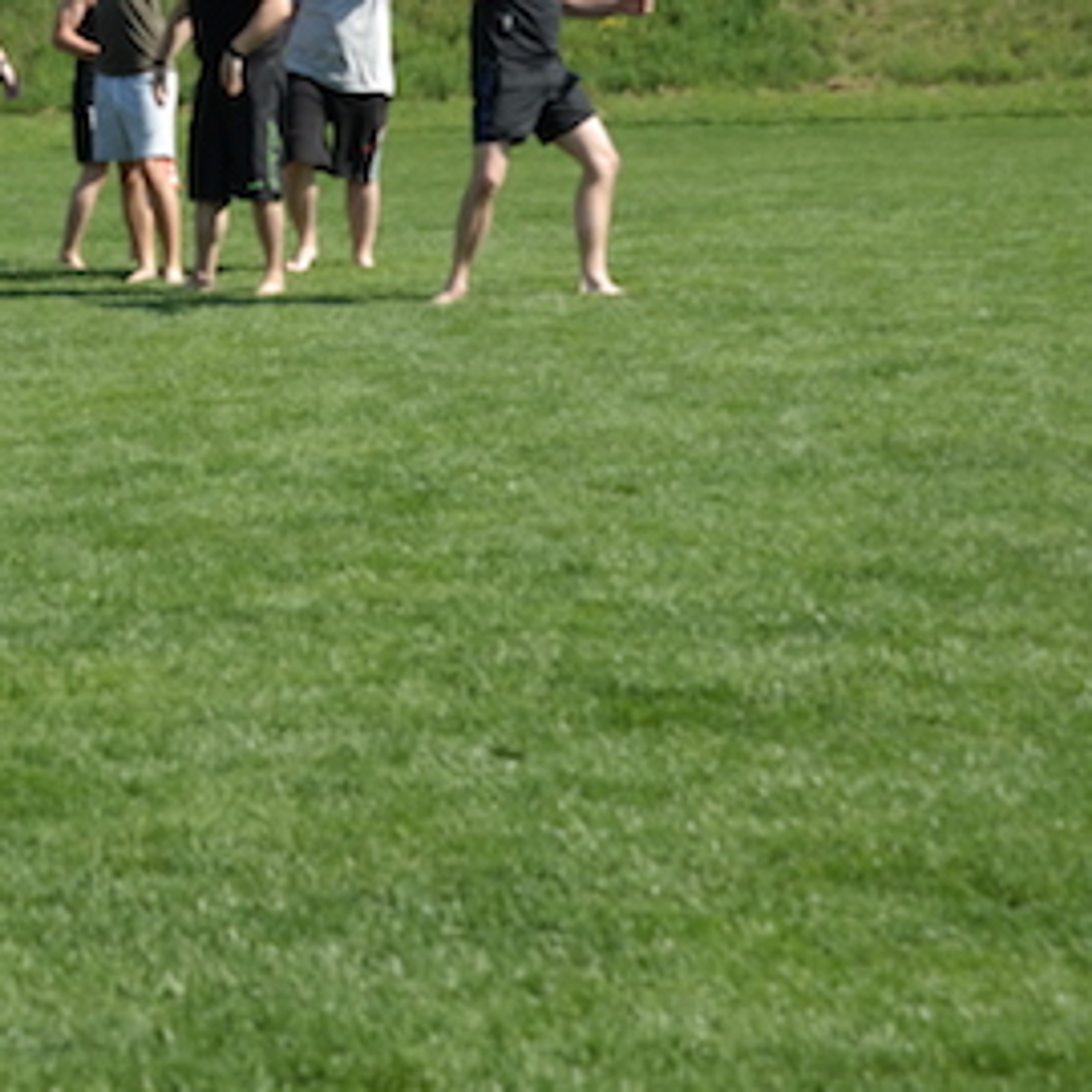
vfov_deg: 14.1
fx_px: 4390
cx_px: 154
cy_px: 277
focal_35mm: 123
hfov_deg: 14.1
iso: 100
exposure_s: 1/250
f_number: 6.3
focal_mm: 40
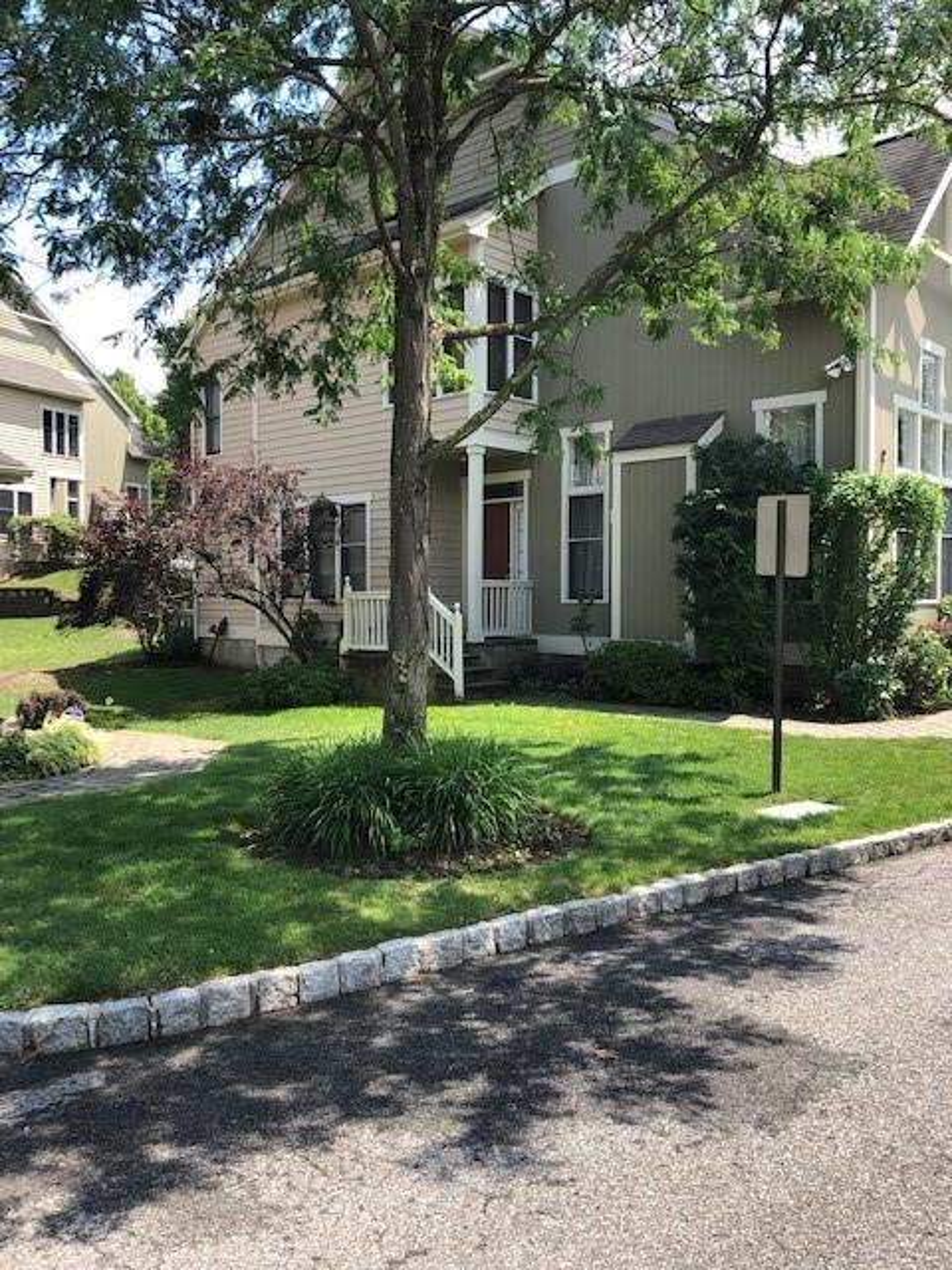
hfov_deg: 49.7
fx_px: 1027
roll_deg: +1.1
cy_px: 635
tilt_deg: -3.1
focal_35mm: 28
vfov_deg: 63.4
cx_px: 476
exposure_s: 1/564
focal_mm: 4
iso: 20
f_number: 1.8
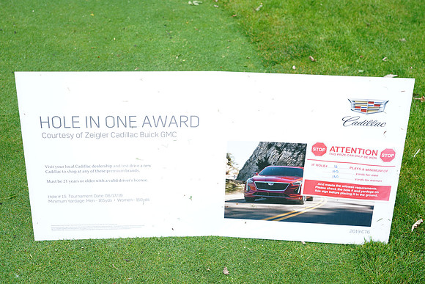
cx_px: 212
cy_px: 142
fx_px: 555
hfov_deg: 41.9
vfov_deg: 28.7
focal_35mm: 47
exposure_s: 1/100
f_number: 5.6
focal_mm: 47
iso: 125
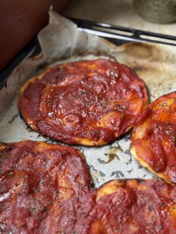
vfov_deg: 39.7
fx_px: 325
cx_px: 88
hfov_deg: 30.3
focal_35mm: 48
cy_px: 117
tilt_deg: -45.0
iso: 64
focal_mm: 6.76
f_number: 1.78
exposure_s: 1/213
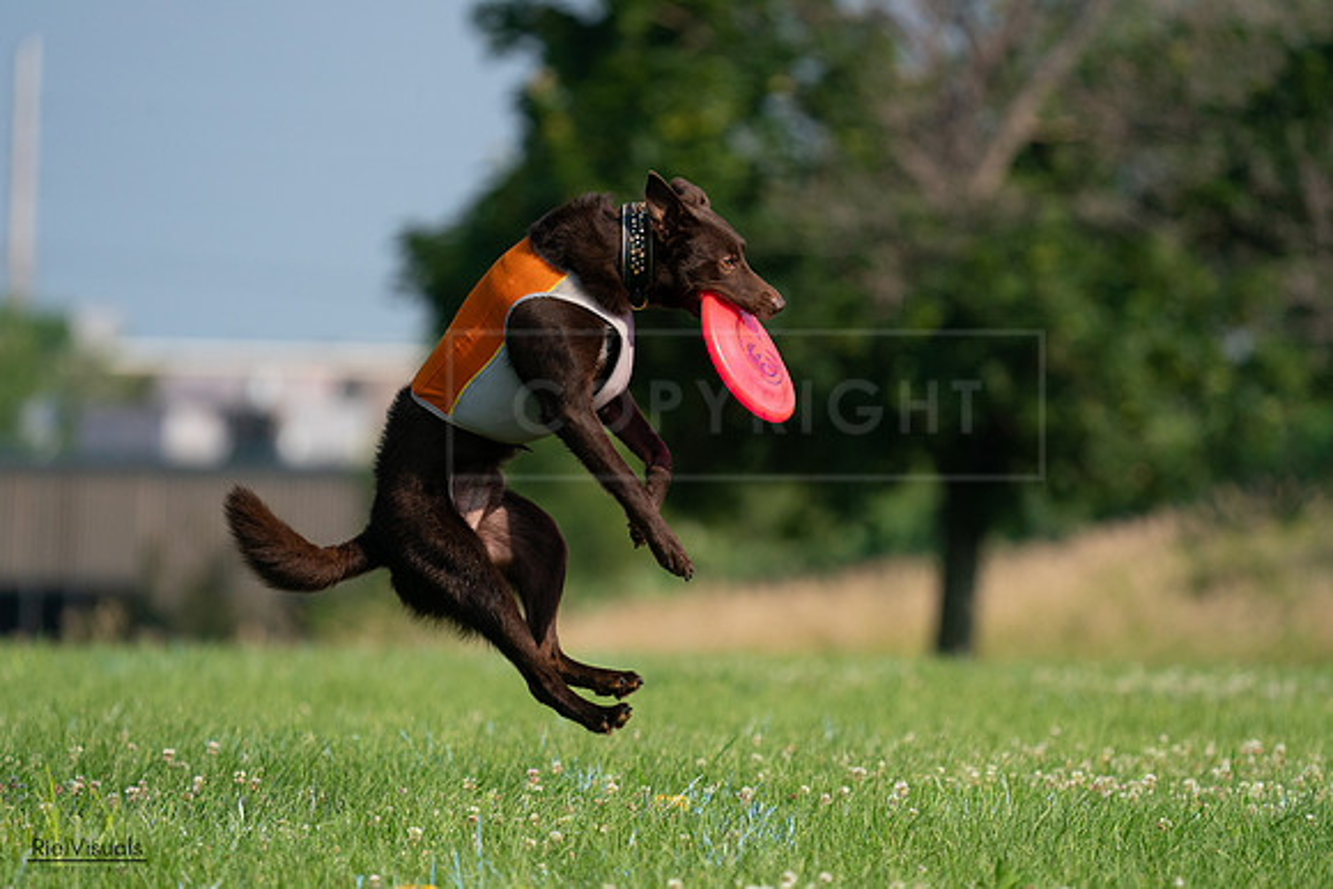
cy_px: 444
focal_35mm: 407
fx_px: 15073
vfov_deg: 3.4
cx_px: 666
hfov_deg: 5.1
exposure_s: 1/4000
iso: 1000
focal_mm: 407
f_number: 6.3
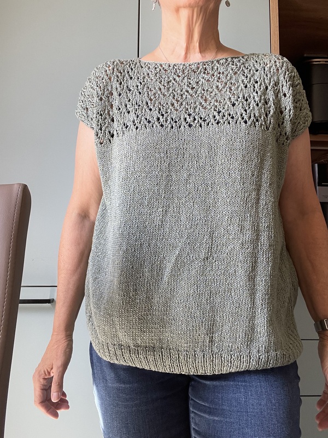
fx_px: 379
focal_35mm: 30
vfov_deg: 60.0
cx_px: 164
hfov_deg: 46.8
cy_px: 219
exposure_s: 1/78
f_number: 2.2
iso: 100
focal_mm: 2.71
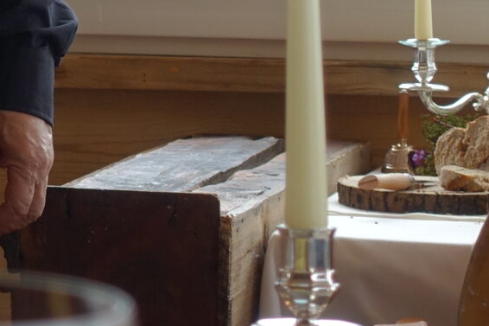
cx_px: -352
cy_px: -135
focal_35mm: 181
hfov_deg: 10.7
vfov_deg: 7.5
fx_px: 2458
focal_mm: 14.5
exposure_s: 1/320
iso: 125
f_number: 2.8
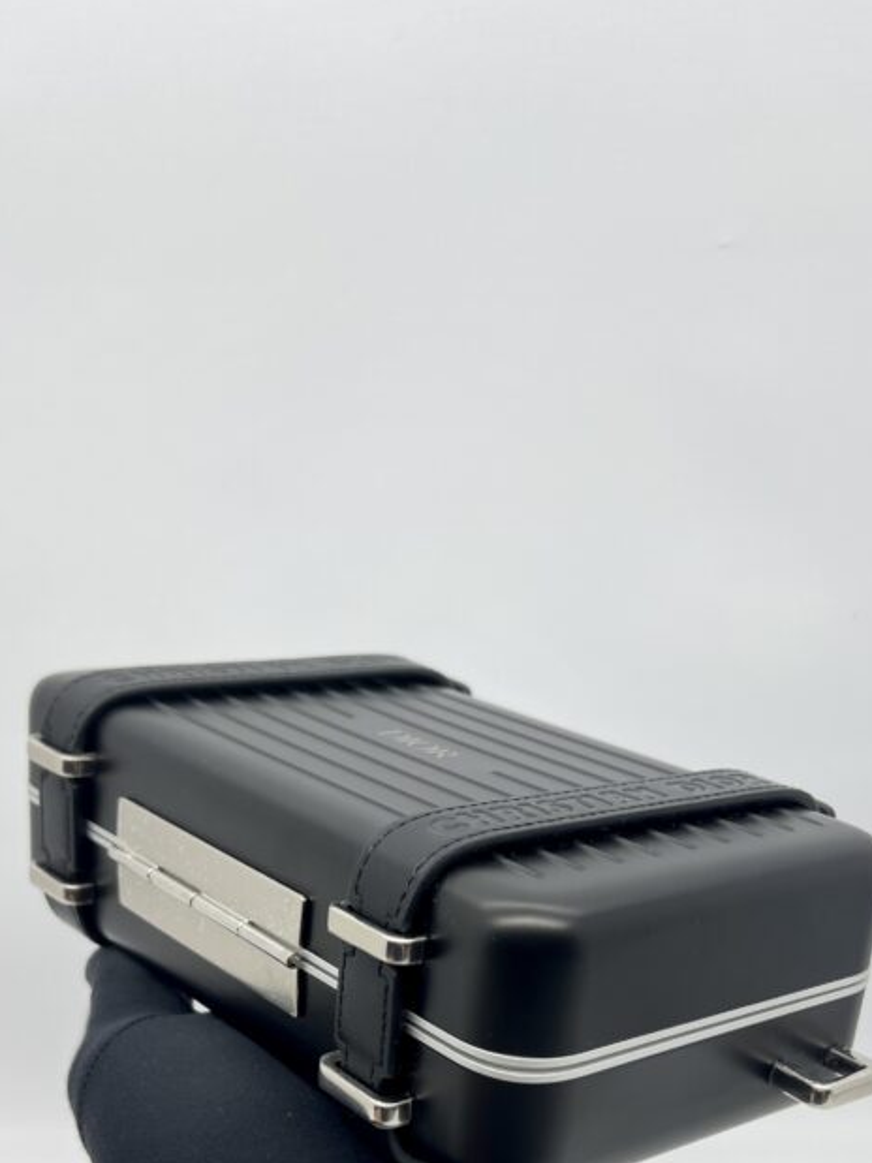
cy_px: 924
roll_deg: +0.1
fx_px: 1445
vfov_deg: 42.0
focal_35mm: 43
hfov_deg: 33.6
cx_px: 462
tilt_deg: -27.3
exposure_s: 1/106
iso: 32
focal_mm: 5.7
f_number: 1.5
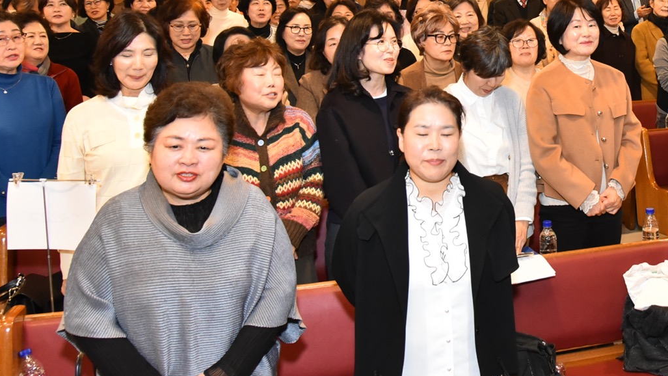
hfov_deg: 41.5
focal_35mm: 47
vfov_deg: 24.6
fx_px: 833
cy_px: 26
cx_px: 553
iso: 3200
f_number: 5.6
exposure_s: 1/100
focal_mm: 24
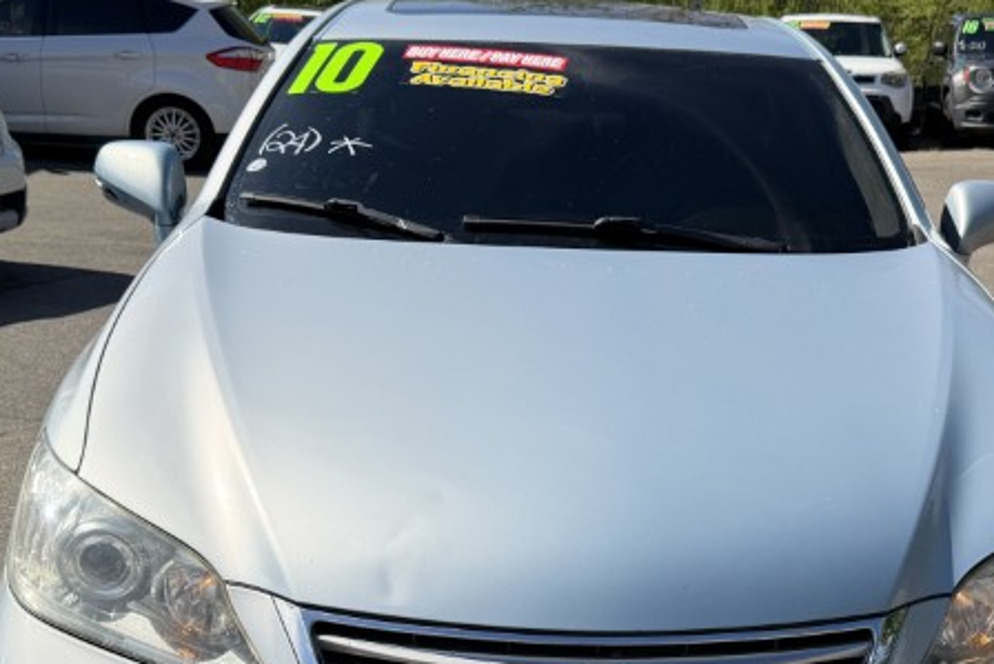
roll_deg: +0.1
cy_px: 511
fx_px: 1436
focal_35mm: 52
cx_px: 602
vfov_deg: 25.6
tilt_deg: -17.7
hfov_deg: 38.0
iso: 80
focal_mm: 6.76
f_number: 1.78
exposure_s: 1/4975
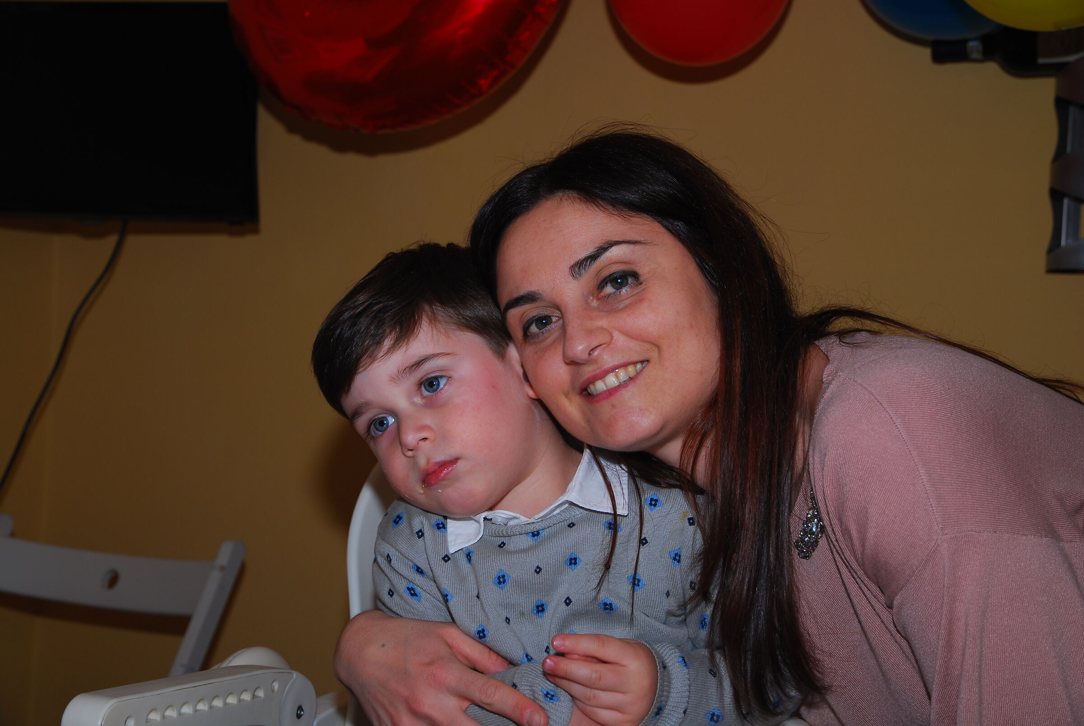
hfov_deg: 35.0
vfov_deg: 23.8
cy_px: 363
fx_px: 1719
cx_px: 542
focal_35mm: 57
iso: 100
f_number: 4.8
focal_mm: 38
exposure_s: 1/60
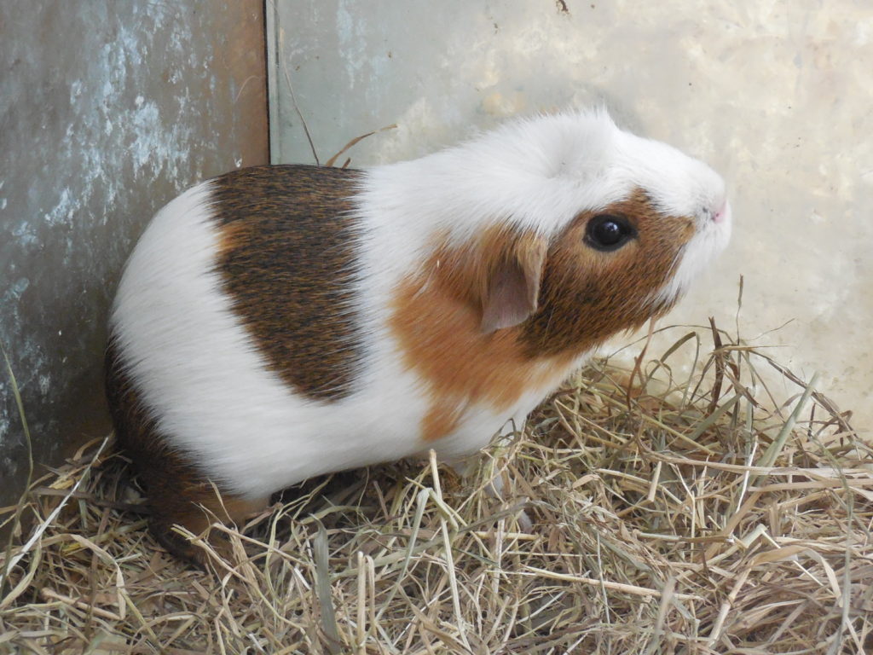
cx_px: 436
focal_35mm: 81
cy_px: 328
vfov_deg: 18.2
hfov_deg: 24.1
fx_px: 2043
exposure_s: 1/20
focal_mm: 14.5
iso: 800
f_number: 4.6
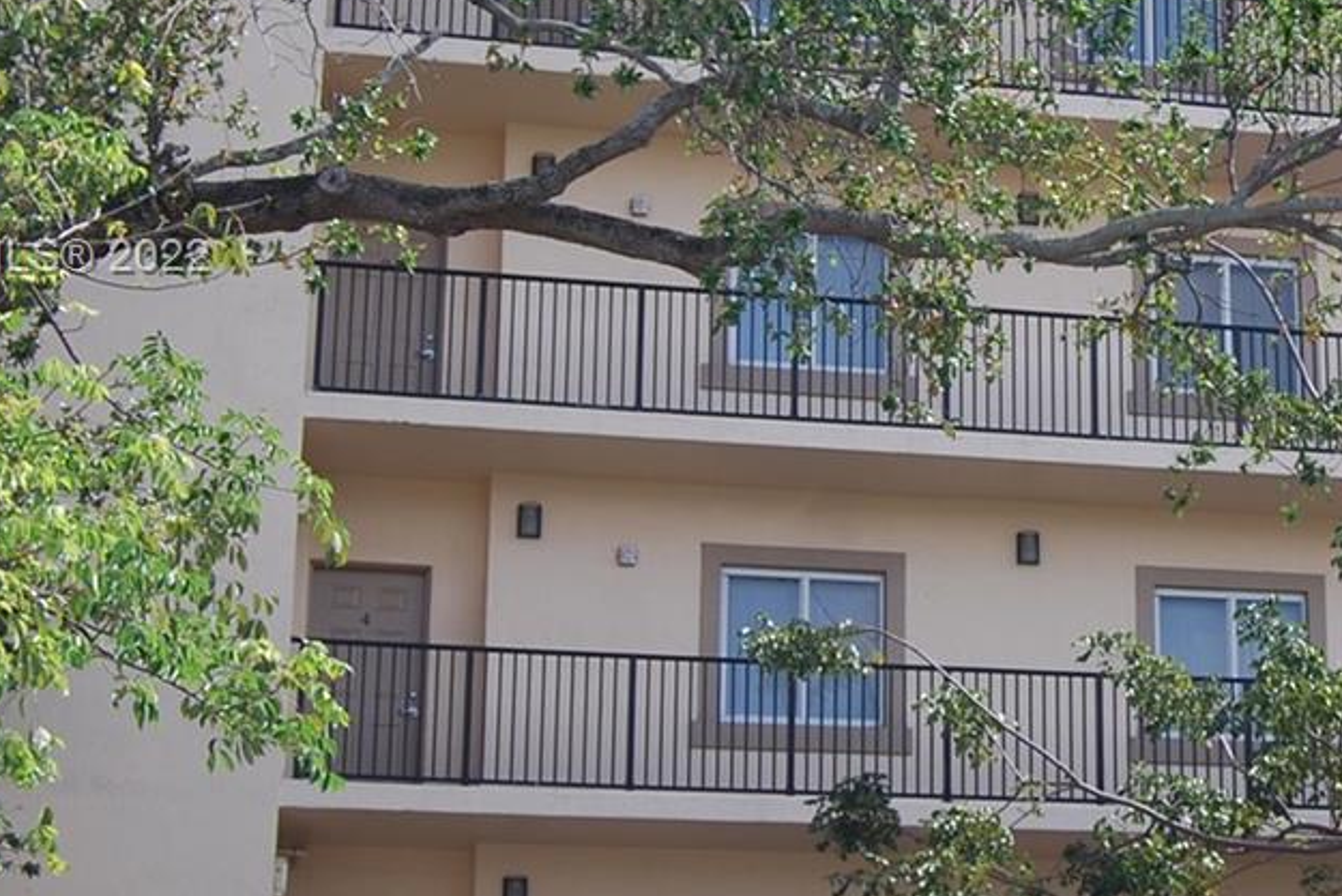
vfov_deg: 13.7
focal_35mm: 100
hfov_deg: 20.0
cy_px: 261
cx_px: 1241
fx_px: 3728
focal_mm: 26
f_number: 7.1
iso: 100
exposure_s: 1/200
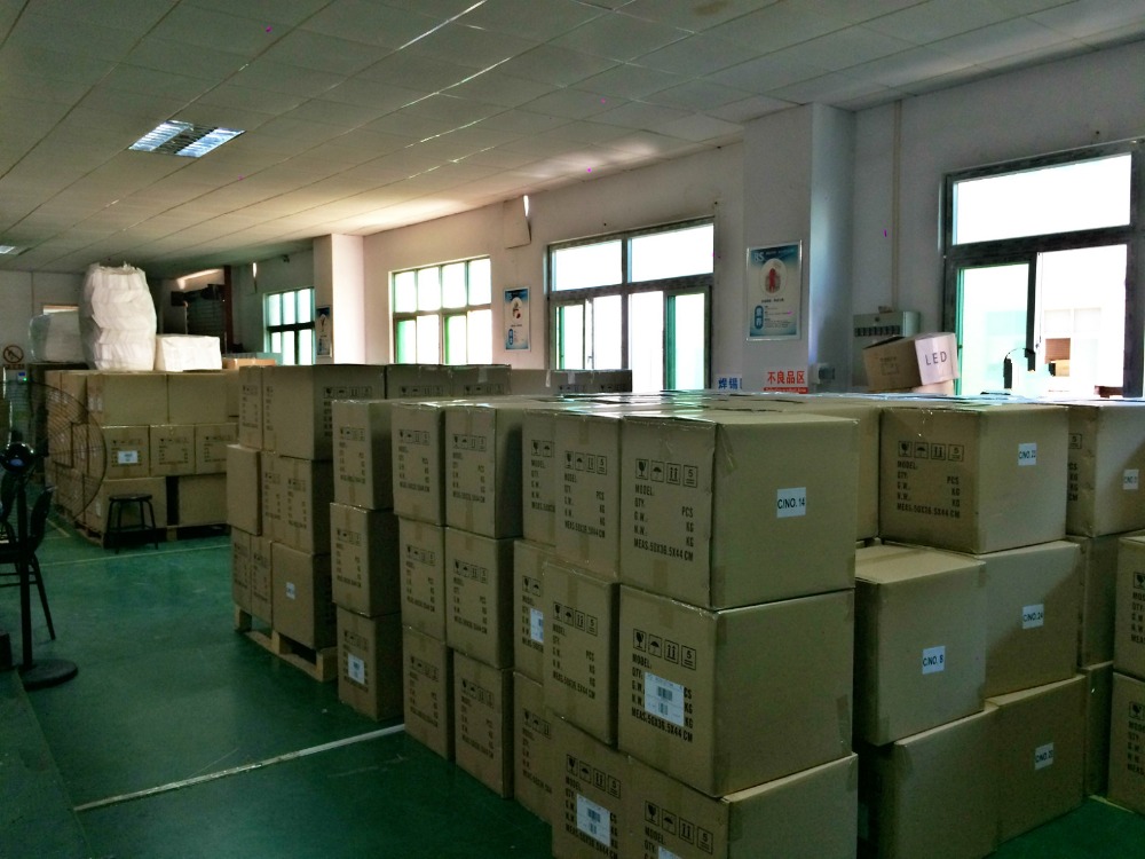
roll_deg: +0.0
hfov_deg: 61.7
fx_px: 959
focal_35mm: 29
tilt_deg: -4.5
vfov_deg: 48.2
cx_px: 572
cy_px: 430
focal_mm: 4.15
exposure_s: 1/30
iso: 100
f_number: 2.2
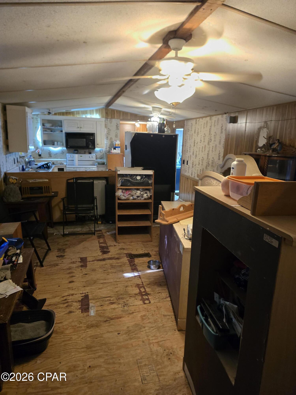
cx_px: 148
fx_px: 262
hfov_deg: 58.9
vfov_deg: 73.9
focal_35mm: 23
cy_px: 198
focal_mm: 6.3
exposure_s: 1/60
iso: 640
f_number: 1.7
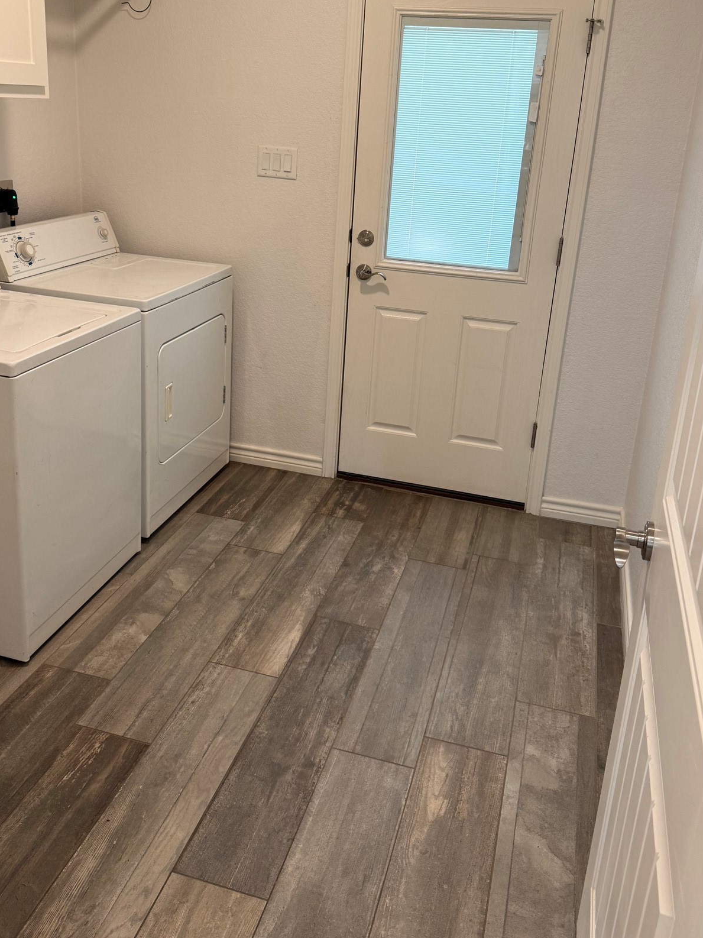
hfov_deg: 45.4
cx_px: 339
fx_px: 840
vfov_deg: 57.9
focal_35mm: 31
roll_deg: -2.9
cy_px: 371
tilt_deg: -16.6
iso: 125
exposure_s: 1/60
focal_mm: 6.76
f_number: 1.78
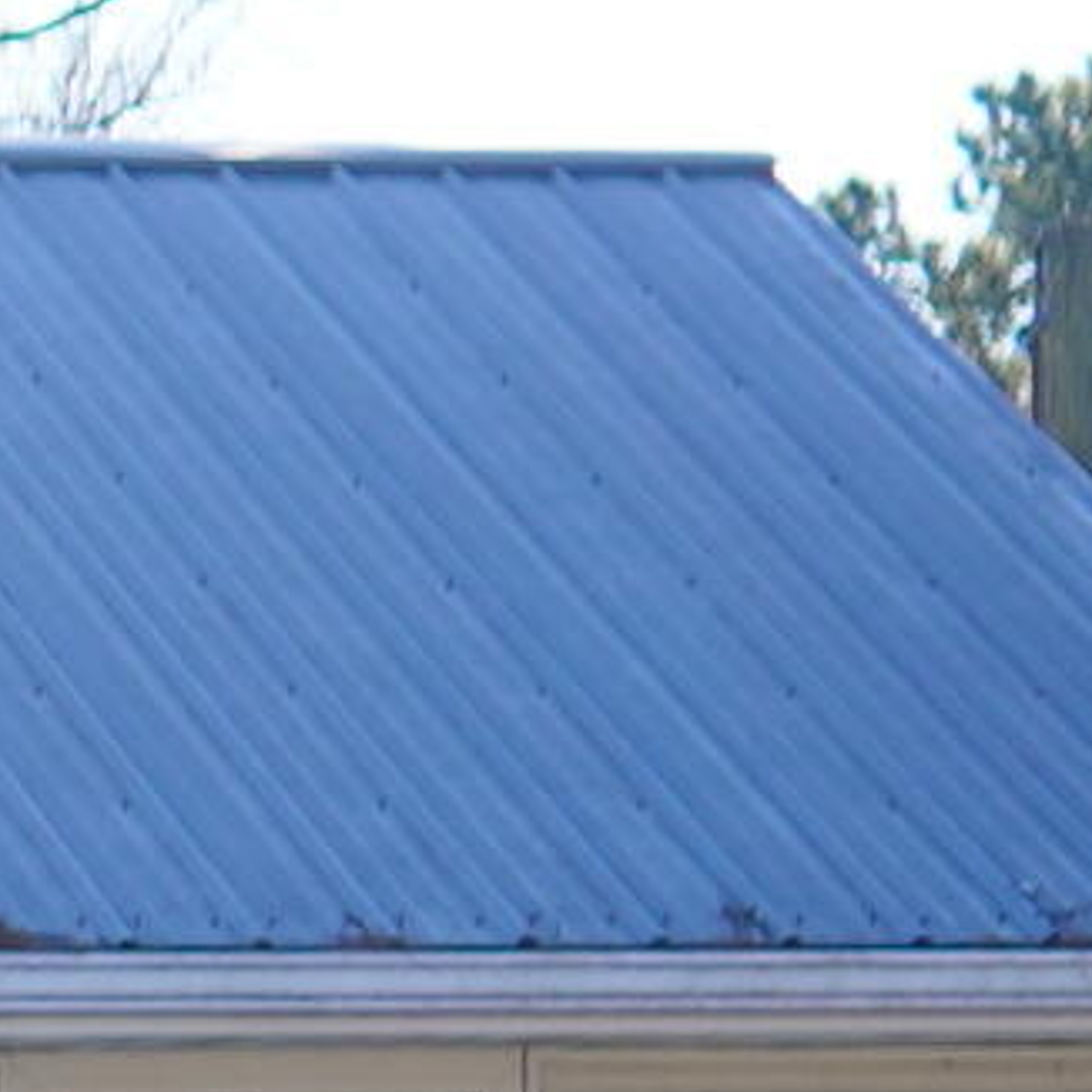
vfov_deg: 5.0
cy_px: 1115
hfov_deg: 4.6
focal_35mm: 352
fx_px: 12563
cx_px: -3263
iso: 100
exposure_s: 1/1000
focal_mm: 30
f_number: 2.5
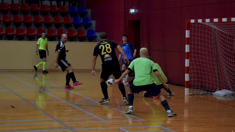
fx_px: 545
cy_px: 64
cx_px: 119
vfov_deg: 13.8
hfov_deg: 24.3
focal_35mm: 88
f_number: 5.6
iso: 8000
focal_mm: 55
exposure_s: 1/500
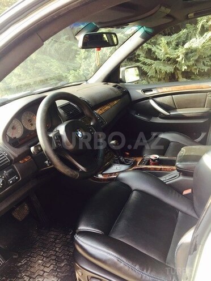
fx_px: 236
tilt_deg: -20.2
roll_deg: +4.9
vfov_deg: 61.7
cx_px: 106
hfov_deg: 48.2
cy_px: 140
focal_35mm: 29
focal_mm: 4.15
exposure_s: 1/100
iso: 50
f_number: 2.2
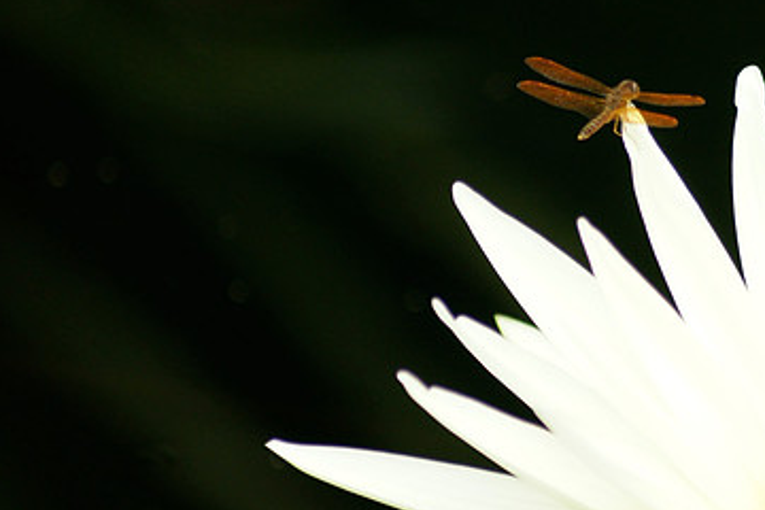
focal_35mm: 725
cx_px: 610
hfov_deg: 2.8
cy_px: 177
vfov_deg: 1.9
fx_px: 15405
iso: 400
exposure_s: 1/500
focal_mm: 300
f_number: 5.6
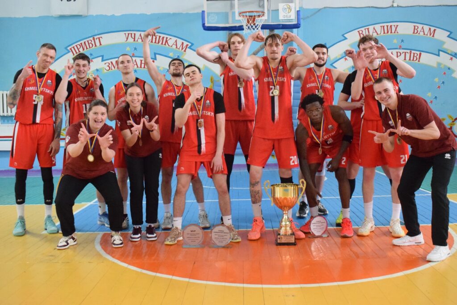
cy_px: 152
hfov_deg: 47.9
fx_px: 514
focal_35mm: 40
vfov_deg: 33.0
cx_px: 228
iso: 8000
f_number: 6.3
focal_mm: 27
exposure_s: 1/250
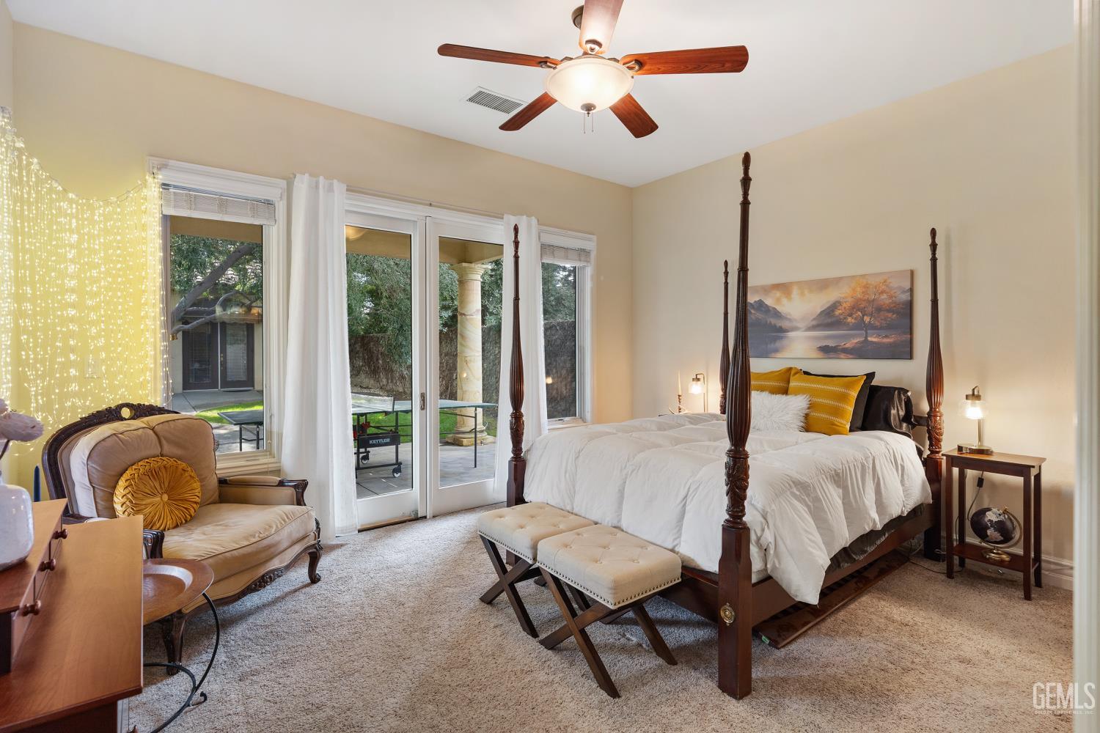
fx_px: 519
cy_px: 366
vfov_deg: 70.4
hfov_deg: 93.3
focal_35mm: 17
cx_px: 550
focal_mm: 17
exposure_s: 1/2.5
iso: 400
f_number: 5.6
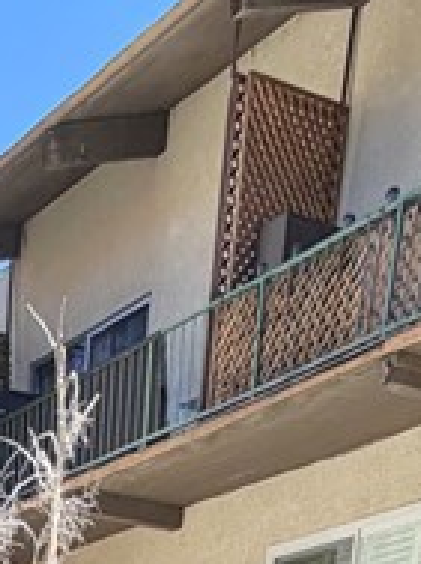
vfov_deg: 13.6
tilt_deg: -25.0
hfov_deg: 18.3
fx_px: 1237
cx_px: -84
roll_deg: -0.9
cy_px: 1480
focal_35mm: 76
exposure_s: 1/770
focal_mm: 2.22
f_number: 2.2
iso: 32
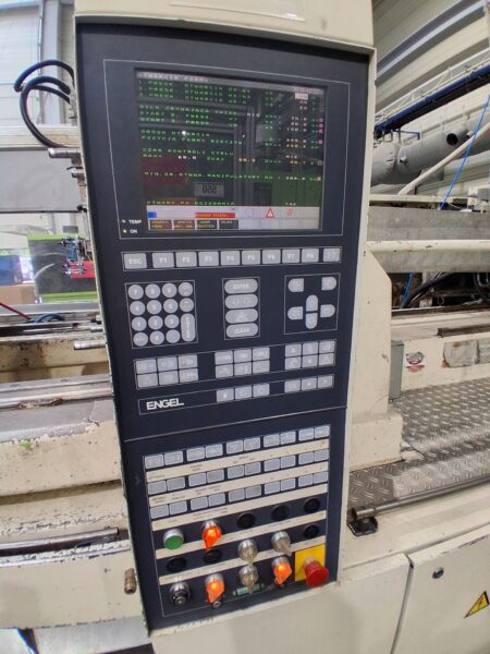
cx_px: 245
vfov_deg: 91.0
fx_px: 321
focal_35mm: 17
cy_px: 327
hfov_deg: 74.7
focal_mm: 1.4
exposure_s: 1/50
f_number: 2.2
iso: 200
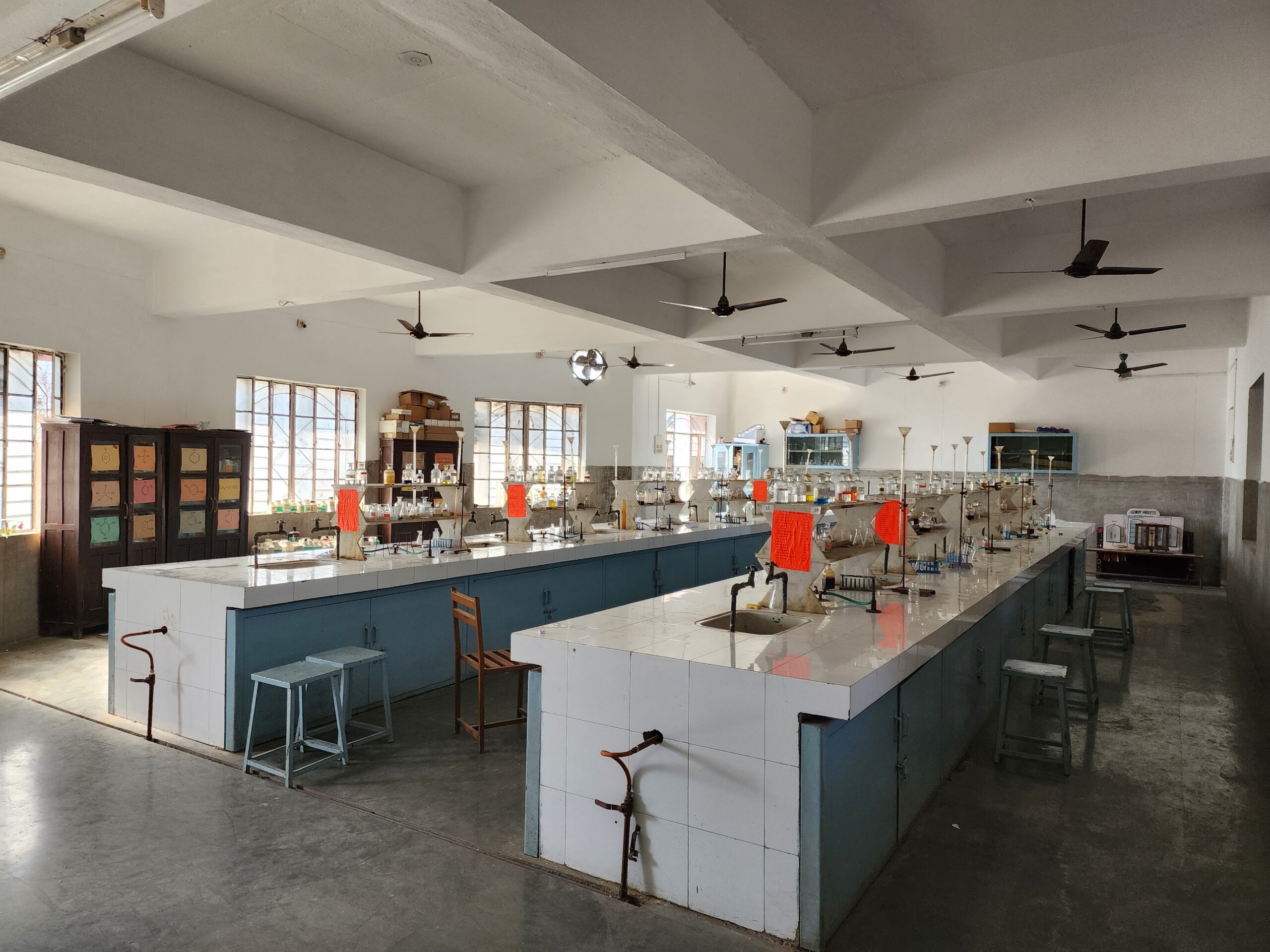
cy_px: 476
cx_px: 635
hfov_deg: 73.9
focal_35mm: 23
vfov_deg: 58.9
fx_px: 844
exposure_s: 1/180
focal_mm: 6.4
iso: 200
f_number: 1.8
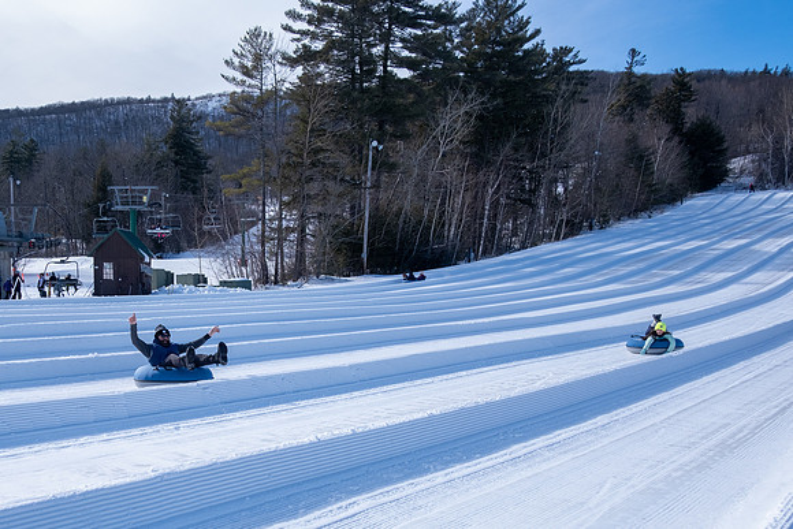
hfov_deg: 54.5
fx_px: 751
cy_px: 376
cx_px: 261
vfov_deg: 38.1
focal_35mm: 34
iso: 320
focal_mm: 16
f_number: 5
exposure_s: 1/1000
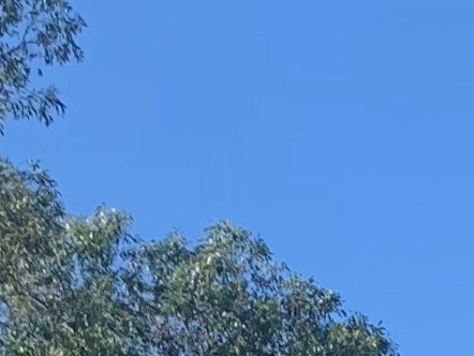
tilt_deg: +1.9
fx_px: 2836
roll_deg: -0.8
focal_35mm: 207
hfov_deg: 9.3
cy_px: 1152
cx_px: 707
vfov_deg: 6.4
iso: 25
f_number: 1.8
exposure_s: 1/936
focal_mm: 4.25
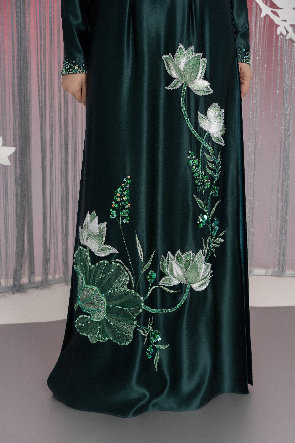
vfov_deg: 36.2
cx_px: 148
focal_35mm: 55
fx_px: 676
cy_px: 222
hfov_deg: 24.6
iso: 320
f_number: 7.1
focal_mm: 55
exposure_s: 1/160
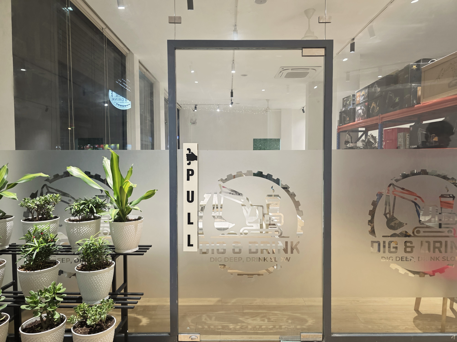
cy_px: 171
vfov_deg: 58.9
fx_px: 304
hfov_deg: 73.9
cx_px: 228
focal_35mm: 23
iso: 400
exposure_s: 1/100
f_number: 1.7
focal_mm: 6.3
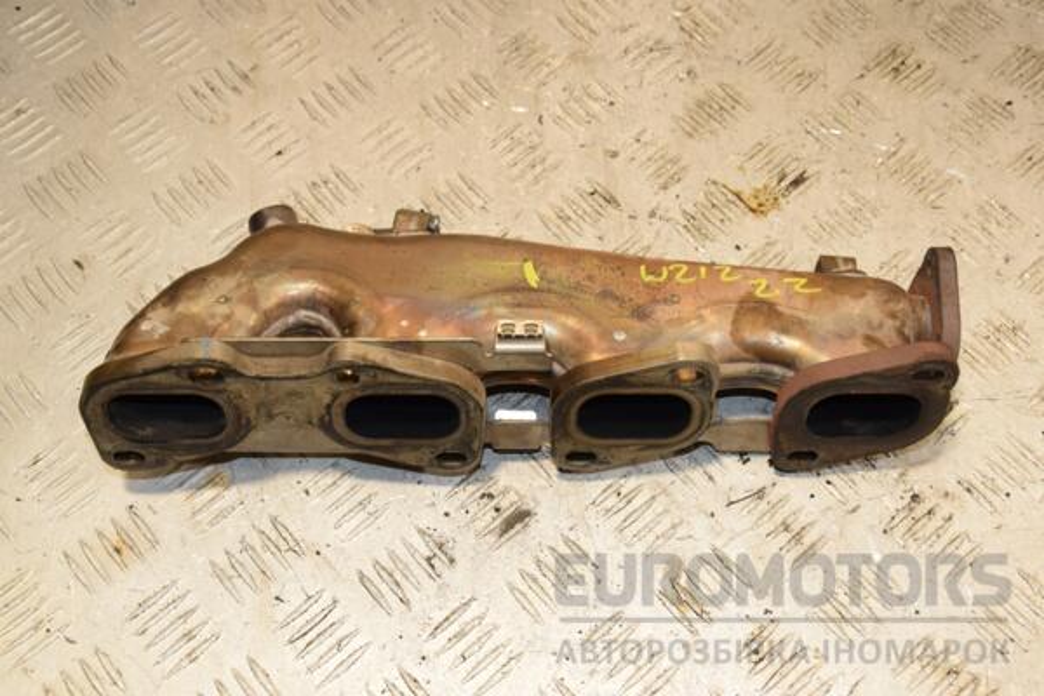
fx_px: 1392
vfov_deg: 28.1
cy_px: 348
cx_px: 522
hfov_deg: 41.1
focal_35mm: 48
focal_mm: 32
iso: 800
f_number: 7.1
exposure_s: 1/200
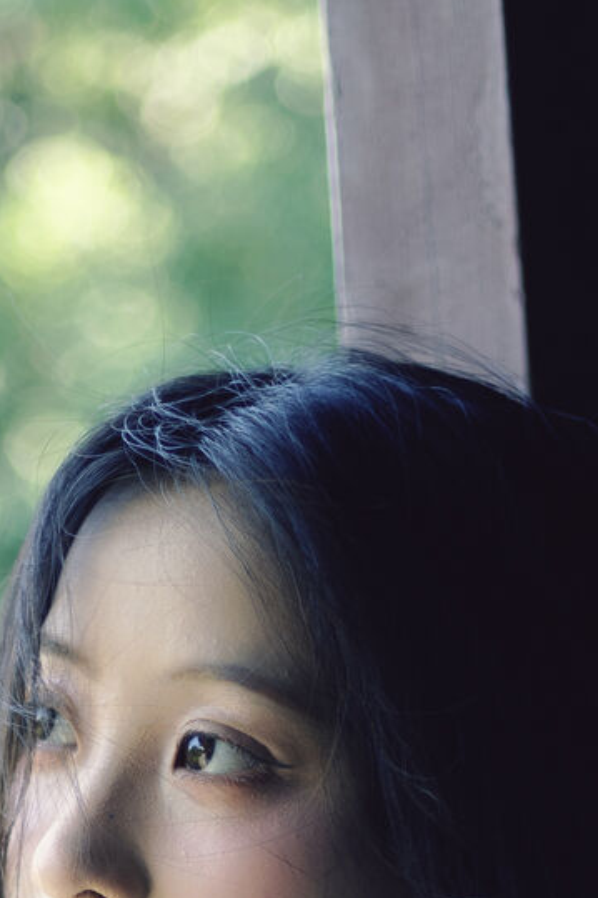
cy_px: 1313
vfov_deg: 11.8
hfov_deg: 8.2
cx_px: 252
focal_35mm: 167
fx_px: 4163
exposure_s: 1/800
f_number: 1.8
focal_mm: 50
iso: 320
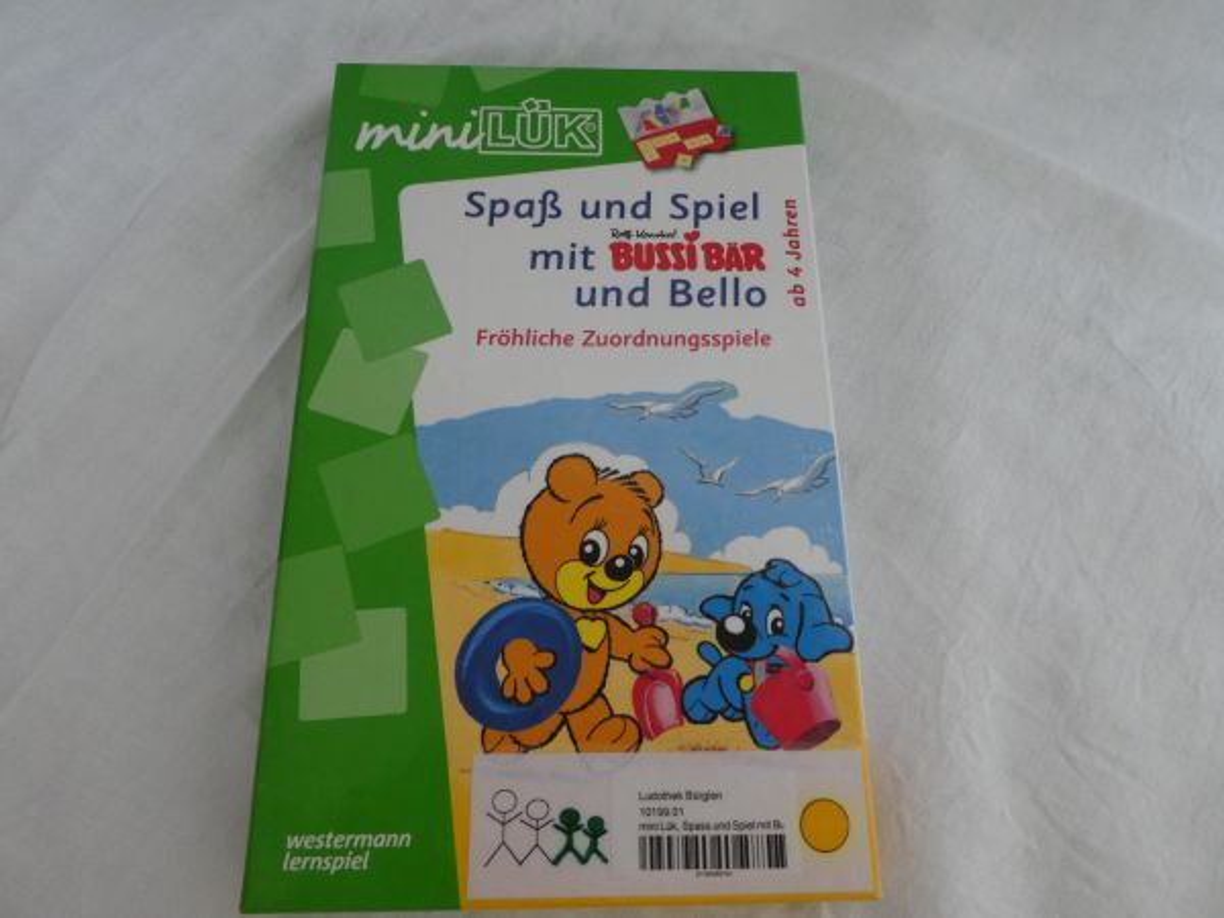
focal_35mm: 24
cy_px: 459
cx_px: 612
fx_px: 849
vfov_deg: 56.8
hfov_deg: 71.6
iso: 400
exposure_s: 1/60
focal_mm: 4.3
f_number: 3.3
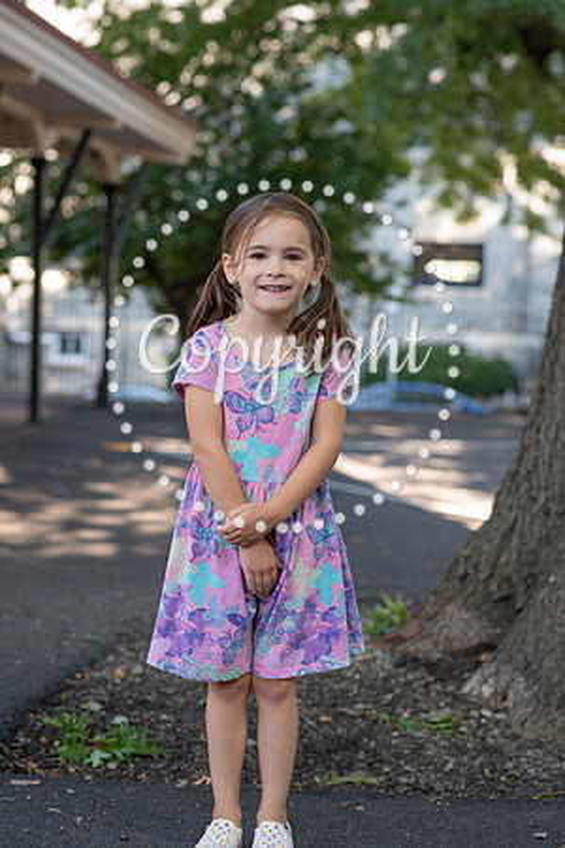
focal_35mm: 85
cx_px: 282
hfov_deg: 16.1
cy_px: 424
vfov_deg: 23.9
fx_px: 2001
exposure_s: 1/250
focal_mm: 85
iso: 500
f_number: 4.5
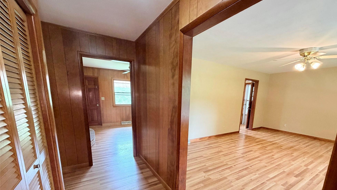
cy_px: 124
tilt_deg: -11.3
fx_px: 143
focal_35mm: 16
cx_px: 177
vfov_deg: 65.6
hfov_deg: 99.3
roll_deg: -0.4
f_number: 2.2
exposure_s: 1/60
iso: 320
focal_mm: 2.22
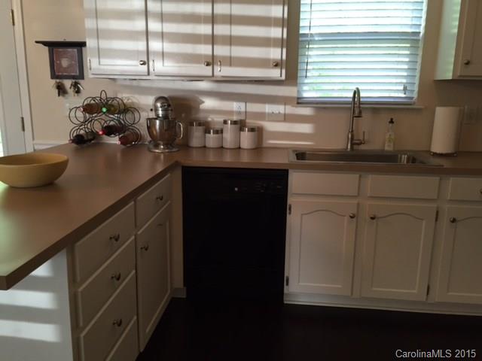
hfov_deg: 61.7
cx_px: 241
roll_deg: -0.9
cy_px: 180
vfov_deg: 48.2
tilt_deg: -11.9
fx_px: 404
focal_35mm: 29
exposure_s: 1/30
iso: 64
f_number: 2.2
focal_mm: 4.15
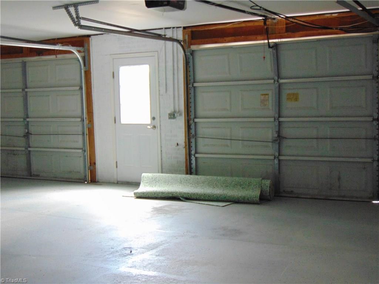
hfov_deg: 38.2
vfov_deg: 29.1
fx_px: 547
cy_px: 142
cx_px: 190
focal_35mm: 50
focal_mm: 9
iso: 400
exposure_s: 1/25
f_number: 3.5
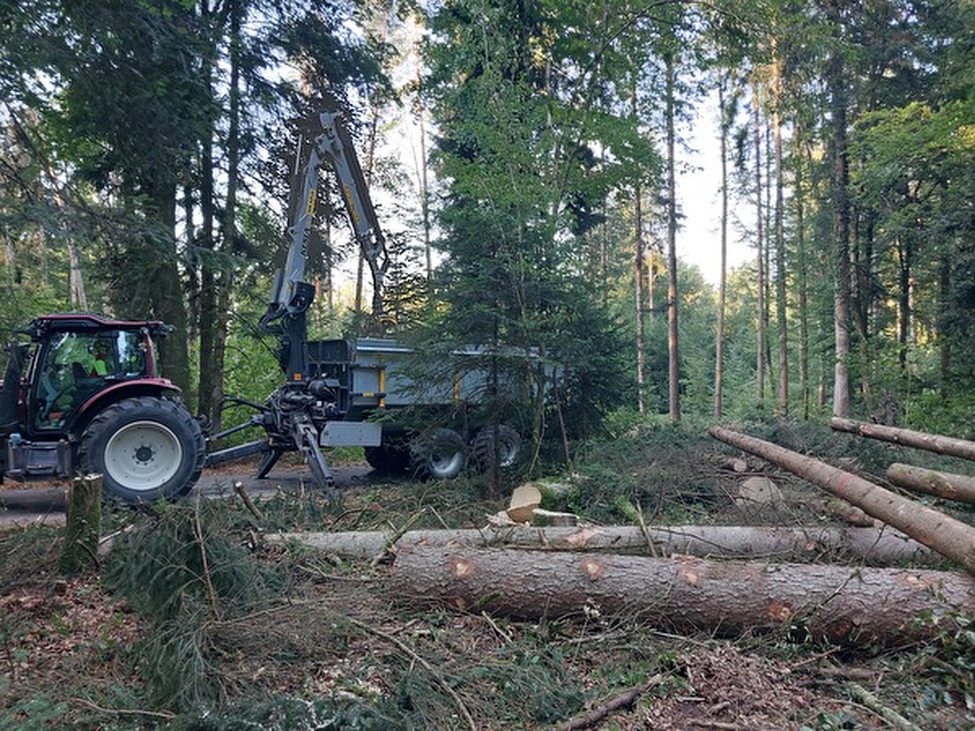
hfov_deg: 65.3
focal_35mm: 27
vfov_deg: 51.4
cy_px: 366
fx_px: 760
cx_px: 488
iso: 64
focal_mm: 4
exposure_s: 1/50
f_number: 1.8
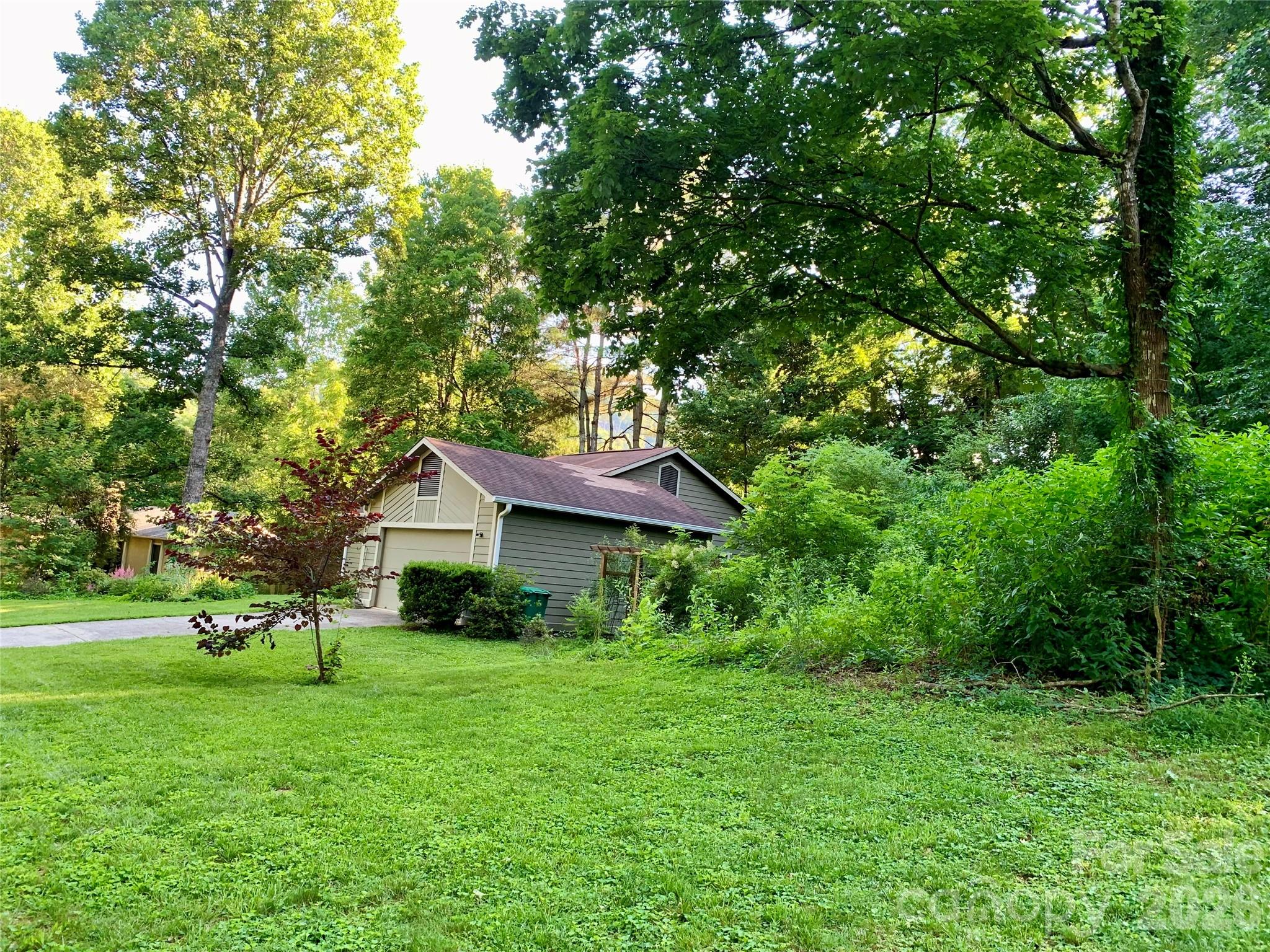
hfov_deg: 67.3
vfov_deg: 53.1
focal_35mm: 26
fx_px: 954
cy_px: 476
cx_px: 635
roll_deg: -5.8
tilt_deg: +6.7
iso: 64
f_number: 1.8
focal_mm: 4.25
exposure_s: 1/121
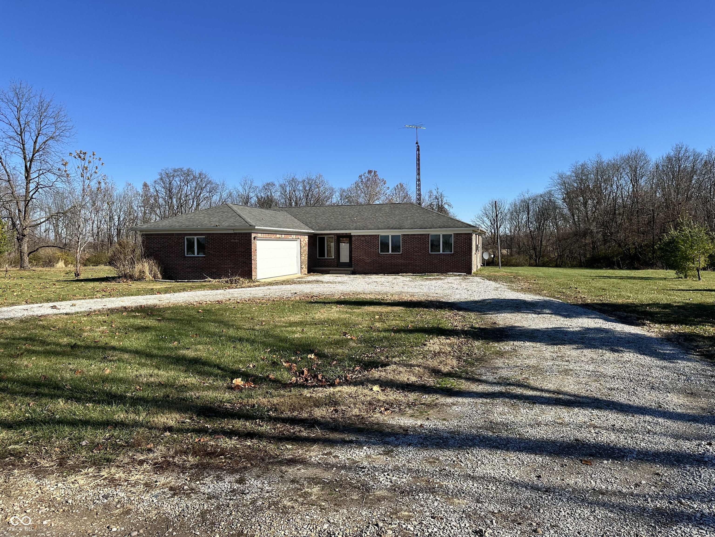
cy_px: 268
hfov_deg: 71.6
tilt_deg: -2.1
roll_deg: +0.2
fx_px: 496
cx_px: 358
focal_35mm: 24
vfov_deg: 56.8
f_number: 1.78
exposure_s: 1/4184
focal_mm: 6.86
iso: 80
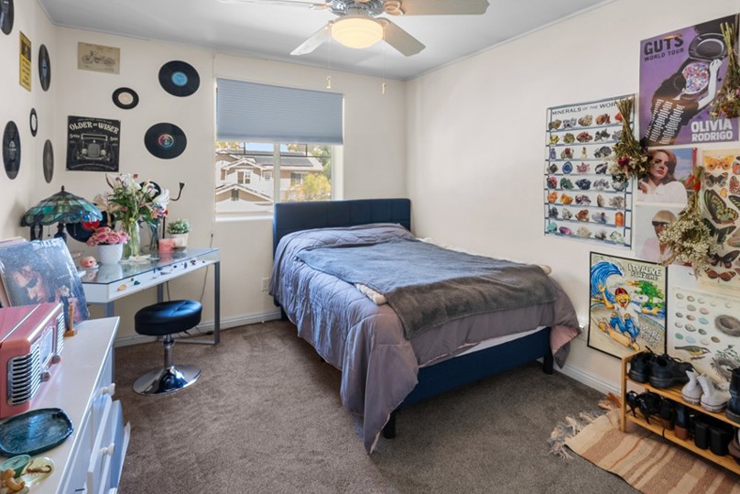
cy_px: 183
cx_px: 404
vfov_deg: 63.6
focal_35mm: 19
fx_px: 391
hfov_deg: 86.7
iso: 100
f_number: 9
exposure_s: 1.6
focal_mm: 15
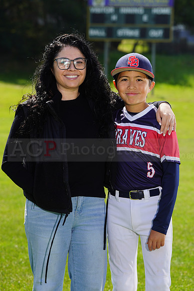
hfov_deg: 8.5
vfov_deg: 12.7
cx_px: 97
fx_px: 1309
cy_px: 146
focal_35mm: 162
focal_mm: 162
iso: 100
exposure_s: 1/250
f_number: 8
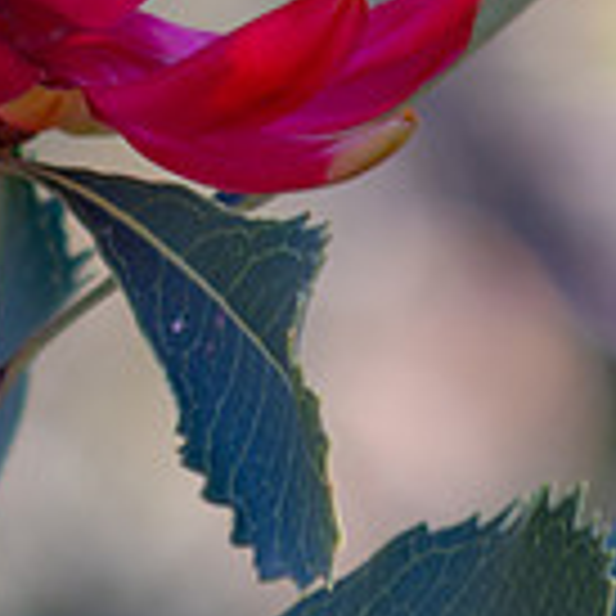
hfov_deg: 1.2
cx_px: 54
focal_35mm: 1509
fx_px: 30381
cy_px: -160
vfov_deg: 1.2
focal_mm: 280
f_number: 5.6
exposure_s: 1/80
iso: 200
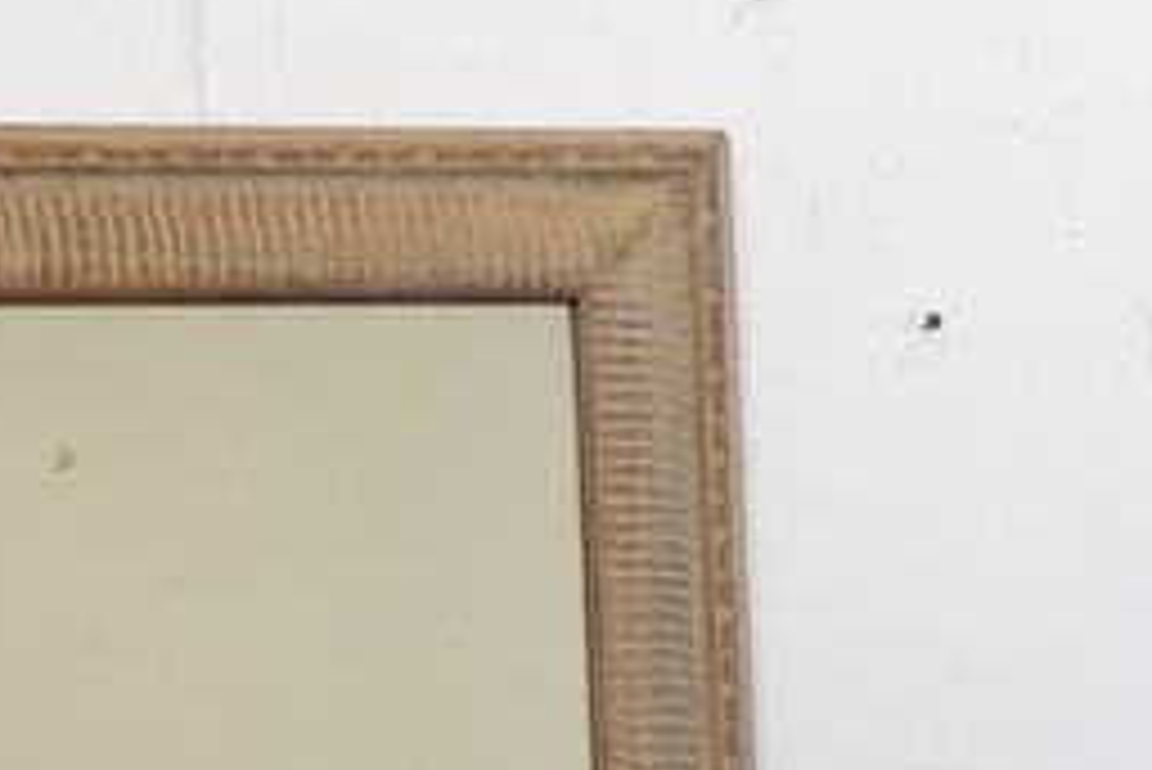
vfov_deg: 14.0
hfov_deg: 21.3
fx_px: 3042
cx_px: 310
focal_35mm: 95
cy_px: 941
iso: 800
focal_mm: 6.7
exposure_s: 1/80
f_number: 3.7
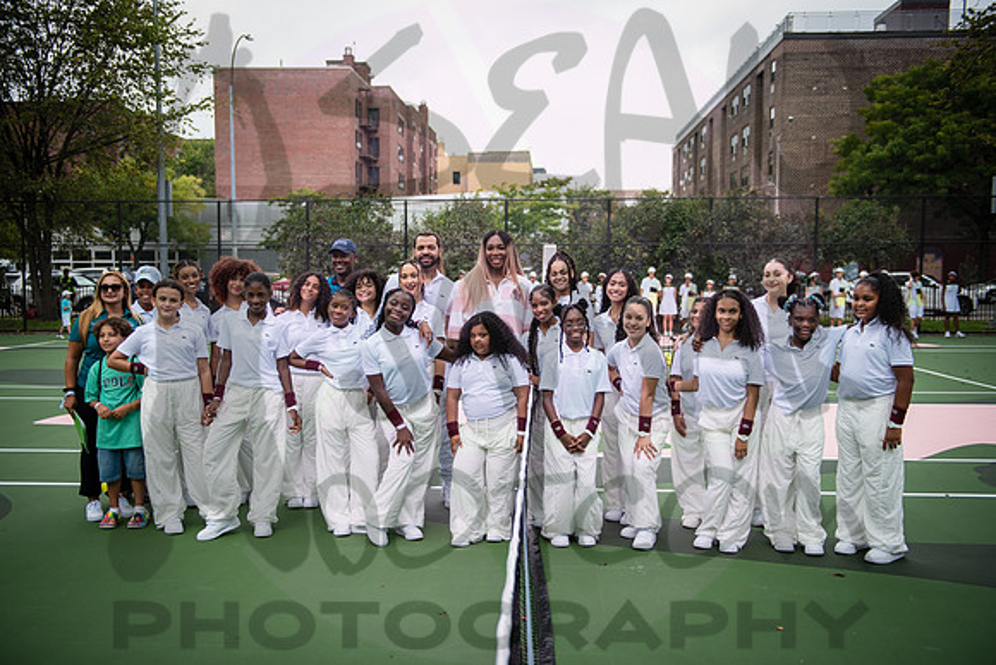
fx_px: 964
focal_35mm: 35
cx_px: 498
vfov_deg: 38.0
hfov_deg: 54.6
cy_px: 332
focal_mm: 34
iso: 100
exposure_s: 1/640
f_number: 2.8
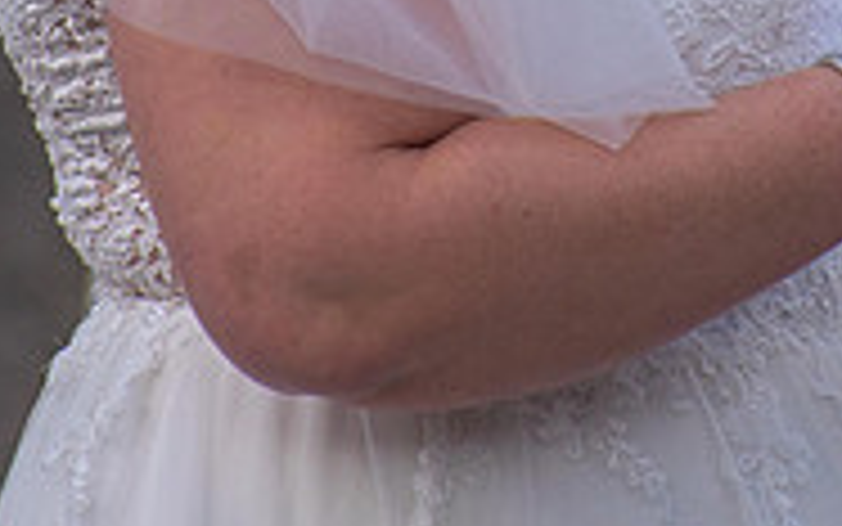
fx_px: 25295
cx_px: 657
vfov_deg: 1.2
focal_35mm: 1102
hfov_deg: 1.9
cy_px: -297
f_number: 6.3
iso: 400
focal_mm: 300
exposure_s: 1/1000
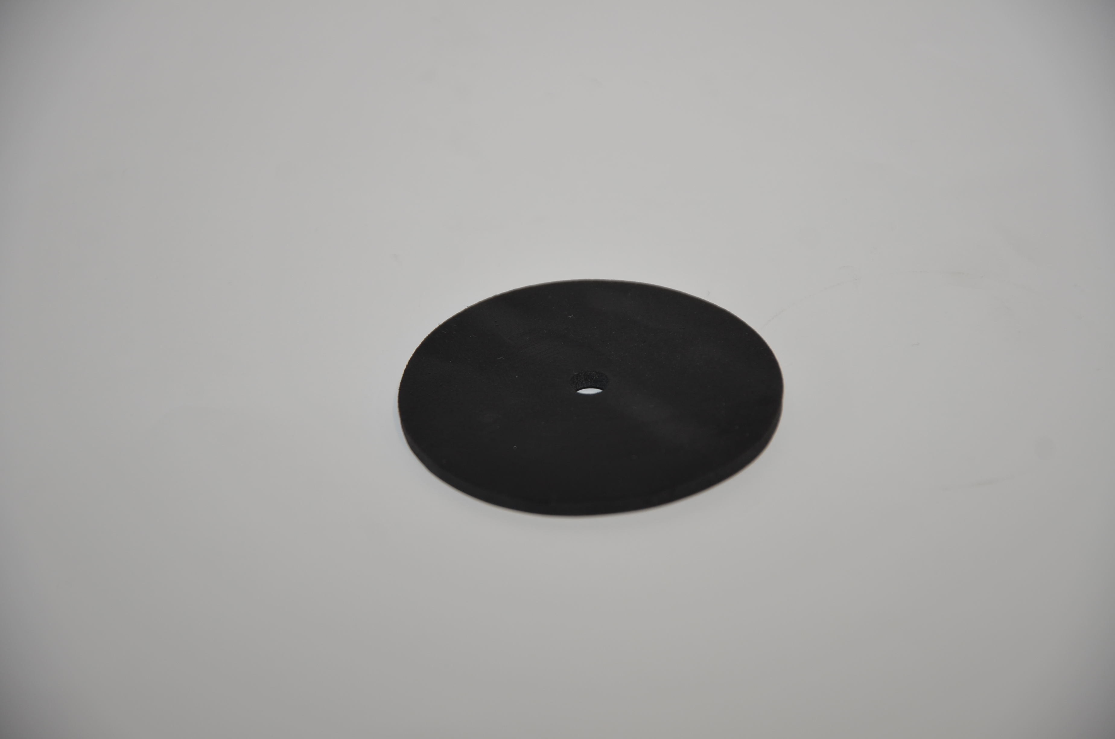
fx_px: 4868
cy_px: 370
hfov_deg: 13.1
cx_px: 558
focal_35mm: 158
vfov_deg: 8.7
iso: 180
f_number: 5.6
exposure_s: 1/60
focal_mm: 105
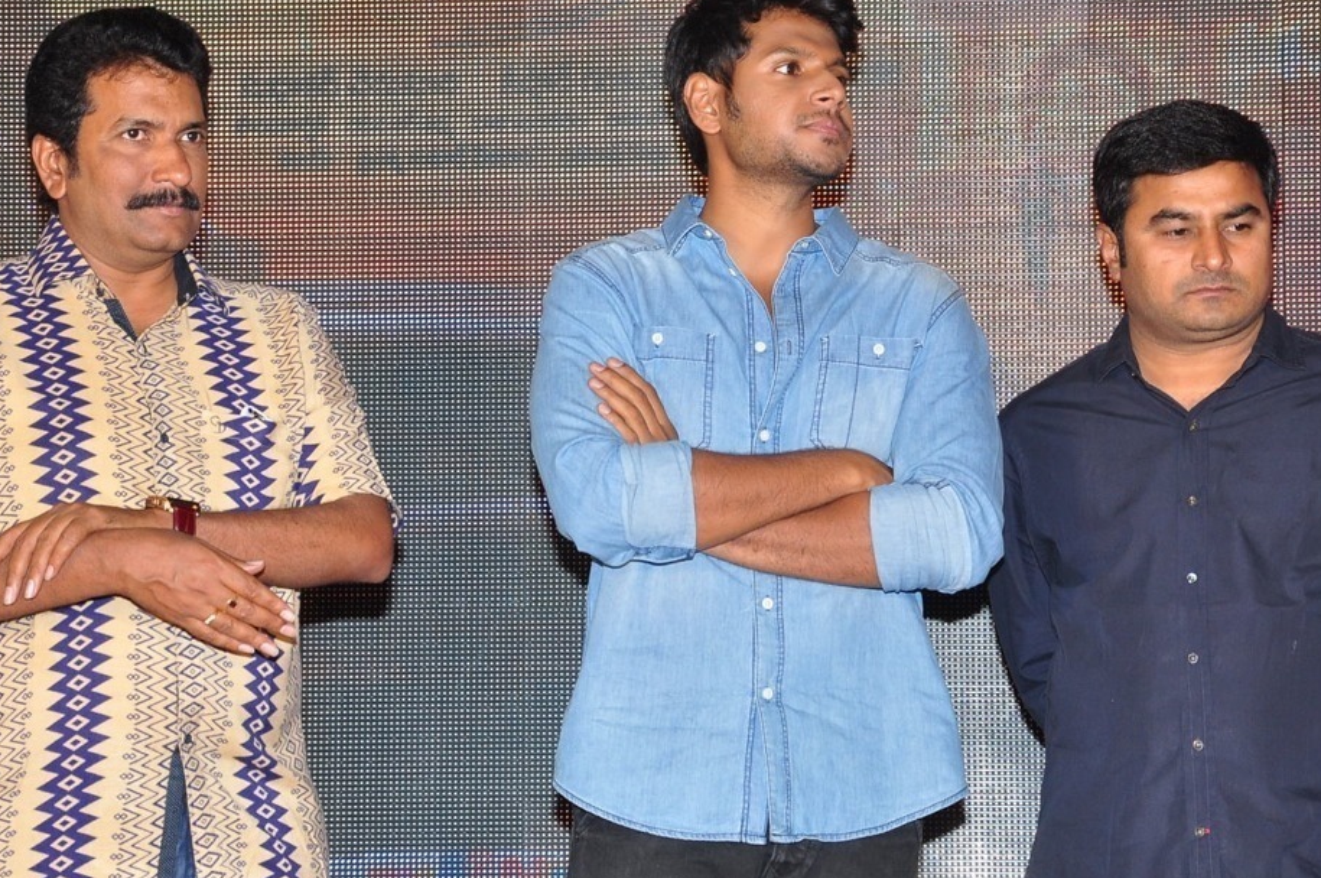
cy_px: 469
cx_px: 683
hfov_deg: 16.8
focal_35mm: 122
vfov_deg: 11.2
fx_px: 4472
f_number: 6.3
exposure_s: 1/125
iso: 400
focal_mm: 62
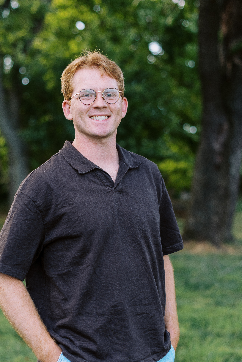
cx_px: 106
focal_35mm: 78
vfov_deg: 26.0
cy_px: 202
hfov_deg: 17.5
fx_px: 786
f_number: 2
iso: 250
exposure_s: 1/800
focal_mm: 50
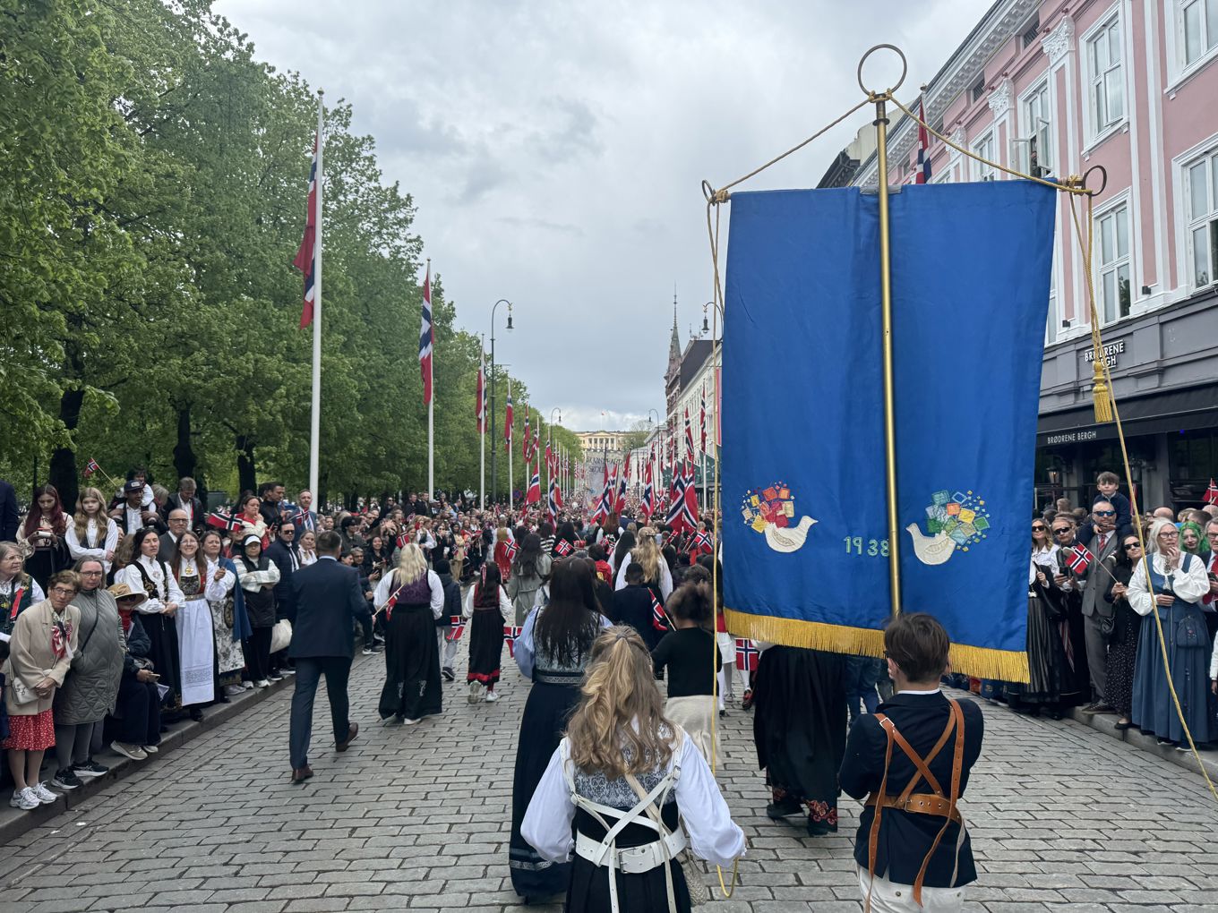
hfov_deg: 71.6
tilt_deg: +3.2
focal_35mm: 24
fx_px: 844
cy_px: 456
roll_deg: -0.9
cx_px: 609
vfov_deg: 56.8
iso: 80
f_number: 1.78
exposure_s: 1/1721
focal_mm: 6.76
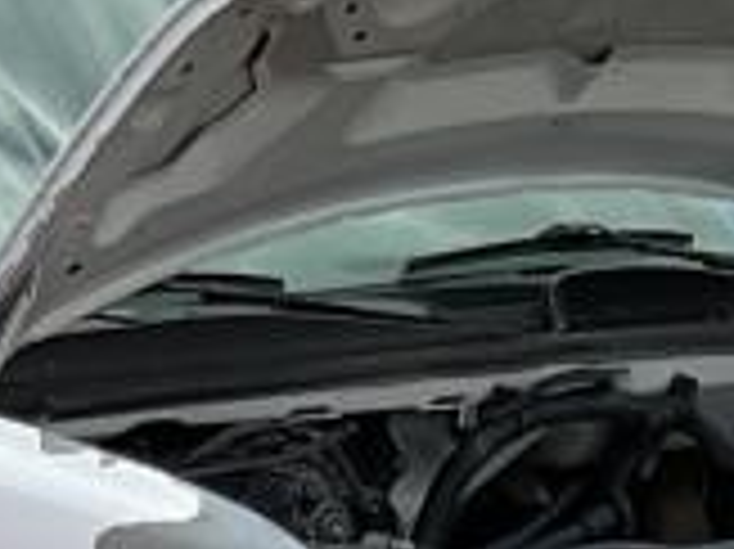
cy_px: 1926
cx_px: -414
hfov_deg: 8.5
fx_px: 4831
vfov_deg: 5.8
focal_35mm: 228
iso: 16
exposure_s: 1/944
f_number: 1.8
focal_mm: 3
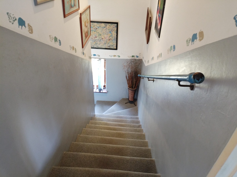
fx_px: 178
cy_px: 88
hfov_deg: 67.3
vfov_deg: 53.1
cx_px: 118
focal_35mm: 26
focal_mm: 4.25
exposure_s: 1/15
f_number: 1.8
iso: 854
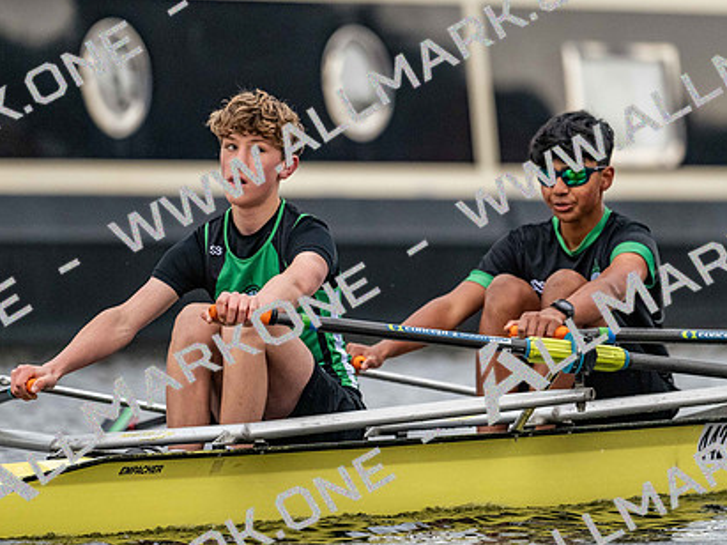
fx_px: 11401
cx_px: 327
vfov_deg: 2.7
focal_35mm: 543
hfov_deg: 3.7
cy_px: 257
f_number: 4.5
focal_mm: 400
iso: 4500
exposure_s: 1/2000
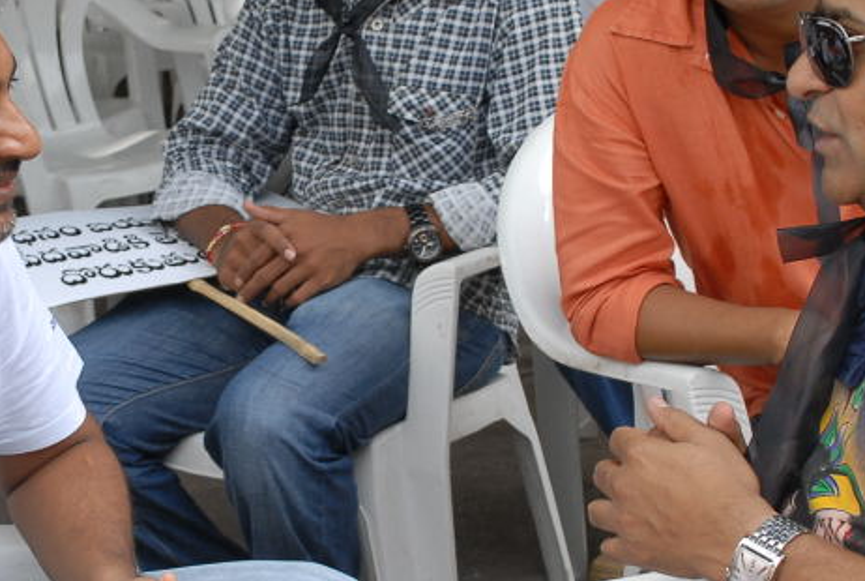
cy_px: 295
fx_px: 2482
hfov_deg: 19.7
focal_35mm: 103
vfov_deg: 13.3
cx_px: 298
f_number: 5.6
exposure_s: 1/160
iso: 200
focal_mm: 31
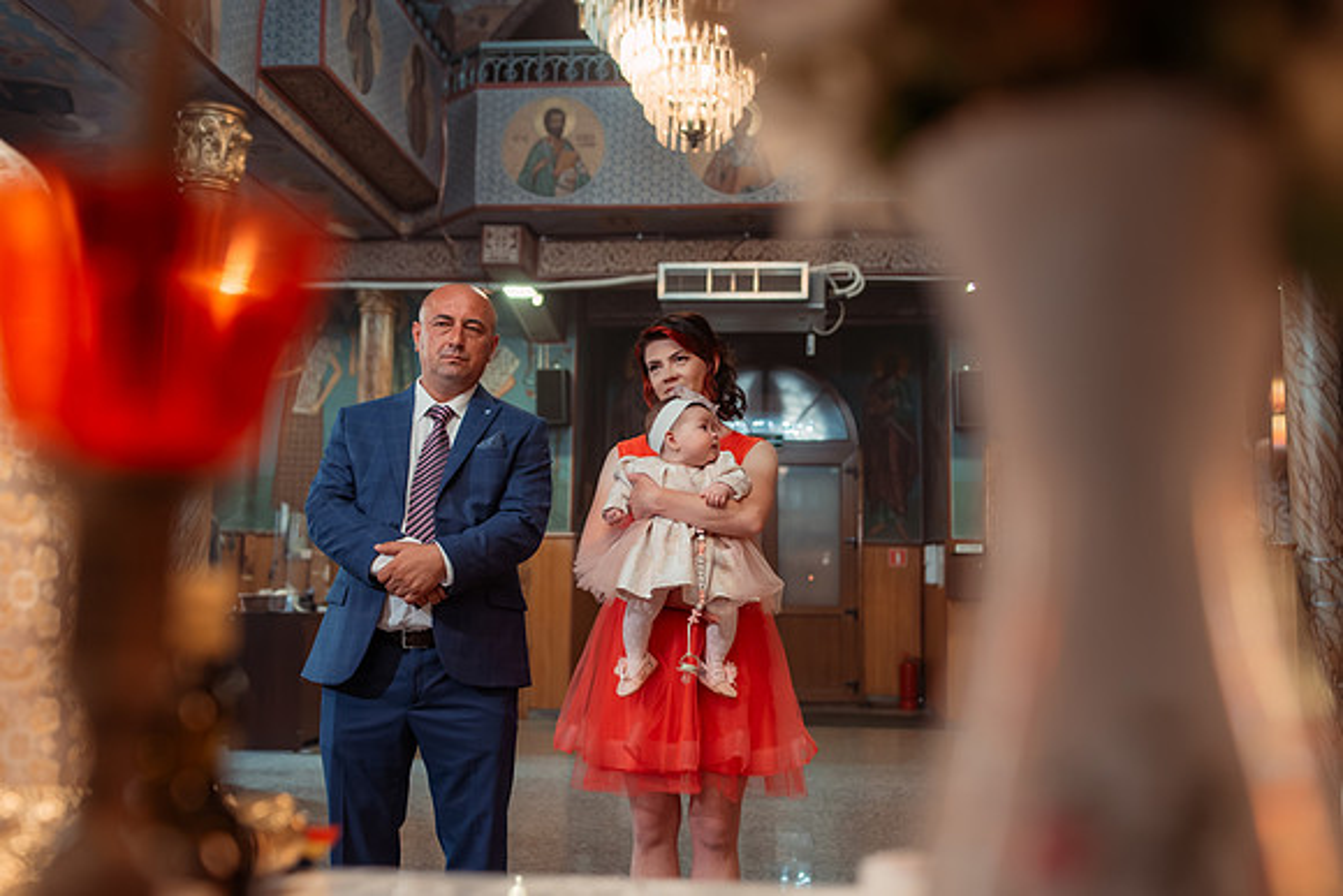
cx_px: 672
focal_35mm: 35
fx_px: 1306
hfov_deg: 54.4
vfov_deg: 37.9
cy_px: 448
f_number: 2.8
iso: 1600
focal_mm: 35
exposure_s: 1/200
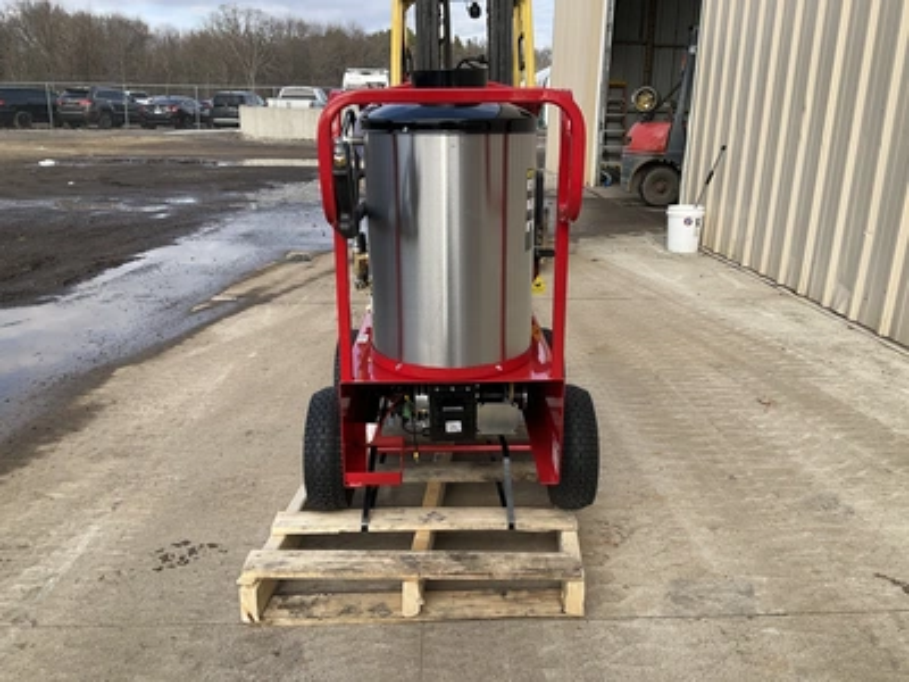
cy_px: 341
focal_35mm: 29
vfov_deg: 48.2
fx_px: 762
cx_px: 454
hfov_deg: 61.7
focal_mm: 3
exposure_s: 1/739
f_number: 1.8
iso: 25
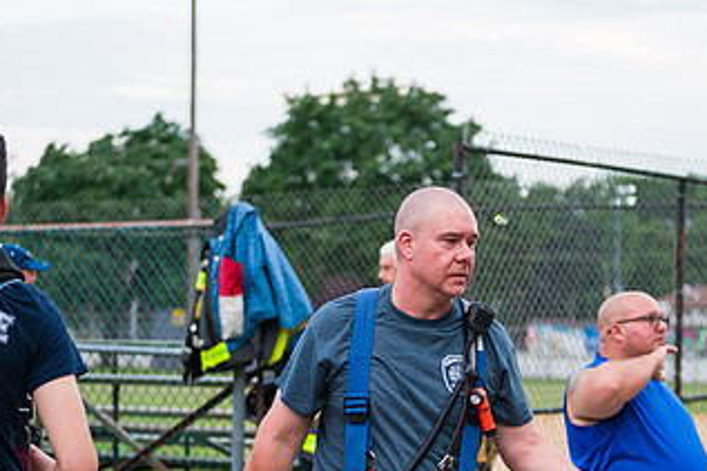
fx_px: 2081
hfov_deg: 19.3
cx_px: 419
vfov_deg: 12.8
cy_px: 375
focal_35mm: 106
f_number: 3.2
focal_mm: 58
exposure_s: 1/250
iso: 400
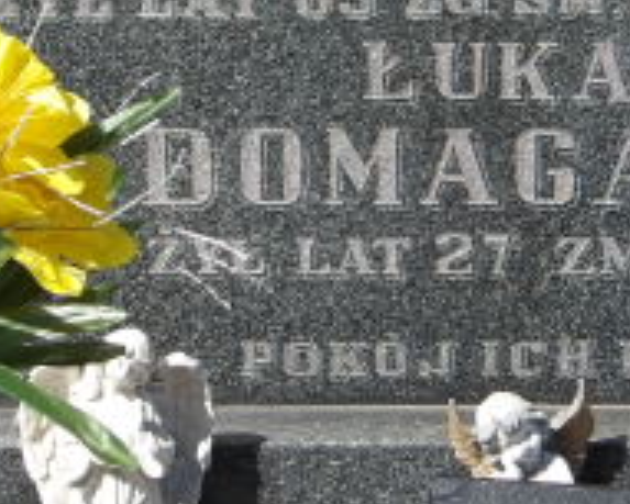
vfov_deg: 8.9
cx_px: 442
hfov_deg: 11.1
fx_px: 3227
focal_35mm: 173
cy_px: 227
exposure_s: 1/574
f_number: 4.2
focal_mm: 9.4
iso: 100
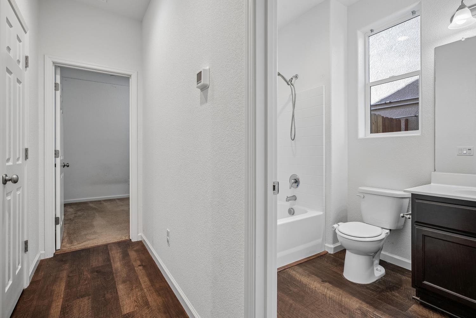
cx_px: 238
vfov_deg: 70.4
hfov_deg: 93.3
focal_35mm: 17
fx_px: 225
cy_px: 159
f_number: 8
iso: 400
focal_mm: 17
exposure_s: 1/25
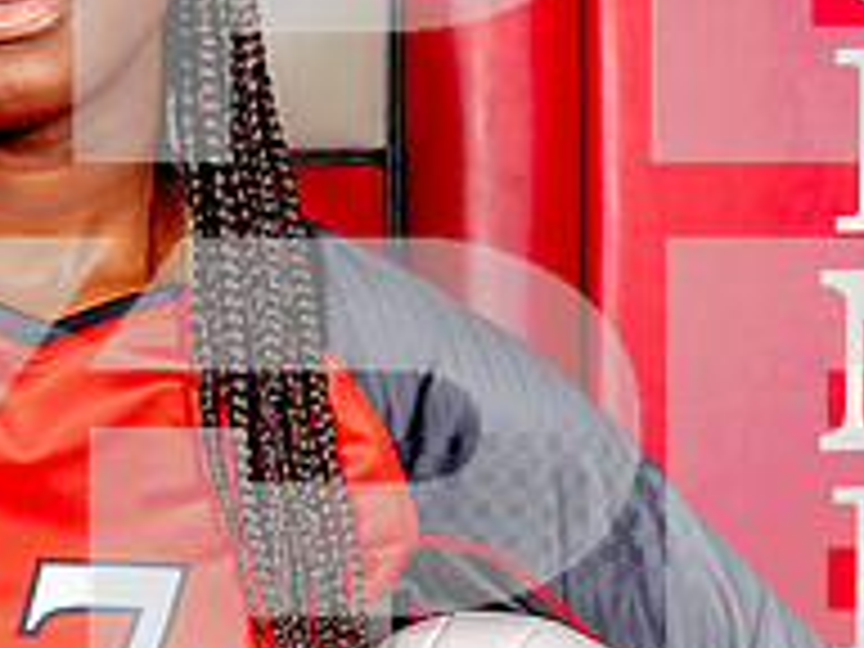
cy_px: 549
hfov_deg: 18.5
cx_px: -25
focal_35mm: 103
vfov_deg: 14.3
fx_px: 2571
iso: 100
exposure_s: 1/125
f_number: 8
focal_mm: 29
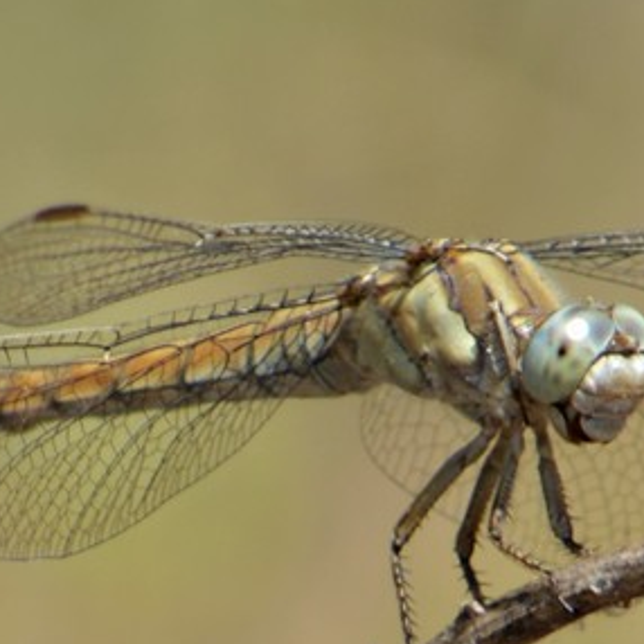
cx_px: 359
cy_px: 599
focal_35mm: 1282
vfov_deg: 1.4
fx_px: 26984
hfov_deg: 1.4
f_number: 8
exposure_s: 1/200
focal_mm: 300
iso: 100
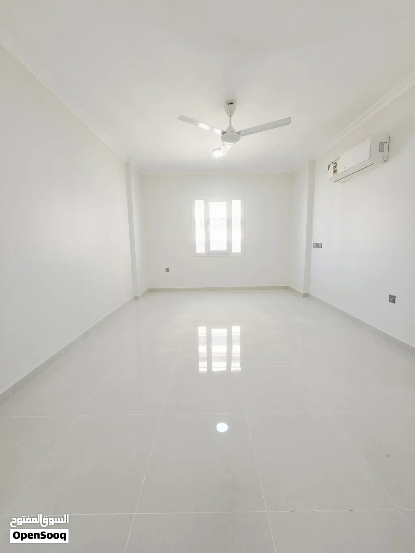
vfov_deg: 106.2
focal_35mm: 13
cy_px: 276
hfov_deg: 89.9
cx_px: 208
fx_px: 208
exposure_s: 1/100
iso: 64
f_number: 2.2
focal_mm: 2.2
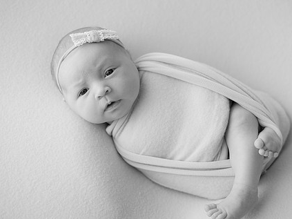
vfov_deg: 22.2
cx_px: 168
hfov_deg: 29.4
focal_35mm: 66
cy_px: 112
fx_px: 557
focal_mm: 50
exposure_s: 1/160
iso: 100
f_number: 2.5
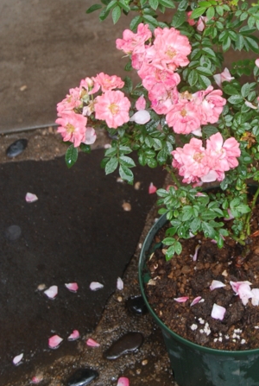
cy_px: 98
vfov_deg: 21.5
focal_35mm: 94
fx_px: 1009
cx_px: 216
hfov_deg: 14.5
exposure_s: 1/160
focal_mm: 35
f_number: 6.3
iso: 400
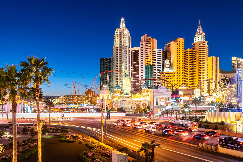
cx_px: 122
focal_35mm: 29
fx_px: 196
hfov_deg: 63.6
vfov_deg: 45.0
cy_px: 81
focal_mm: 29
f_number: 11
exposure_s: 10
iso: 100
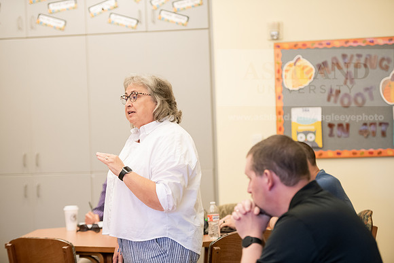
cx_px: 197
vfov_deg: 14.0
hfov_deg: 20.8
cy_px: 132
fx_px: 1073
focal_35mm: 98
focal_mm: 98
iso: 1600
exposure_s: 1/200
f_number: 2.8
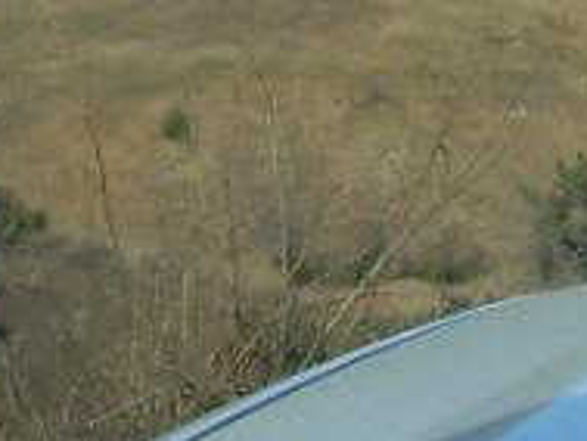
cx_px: 553
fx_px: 3495
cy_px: -348
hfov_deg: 9.5
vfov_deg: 7.0
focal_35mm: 206
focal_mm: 6.3
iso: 50
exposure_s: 1/386
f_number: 4.6
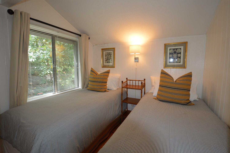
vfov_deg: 71.9
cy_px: 76
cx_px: 115
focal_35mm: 16
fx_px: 105
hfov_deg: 95.0
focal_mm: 11
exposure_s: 1/60
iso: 560
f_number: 3.5
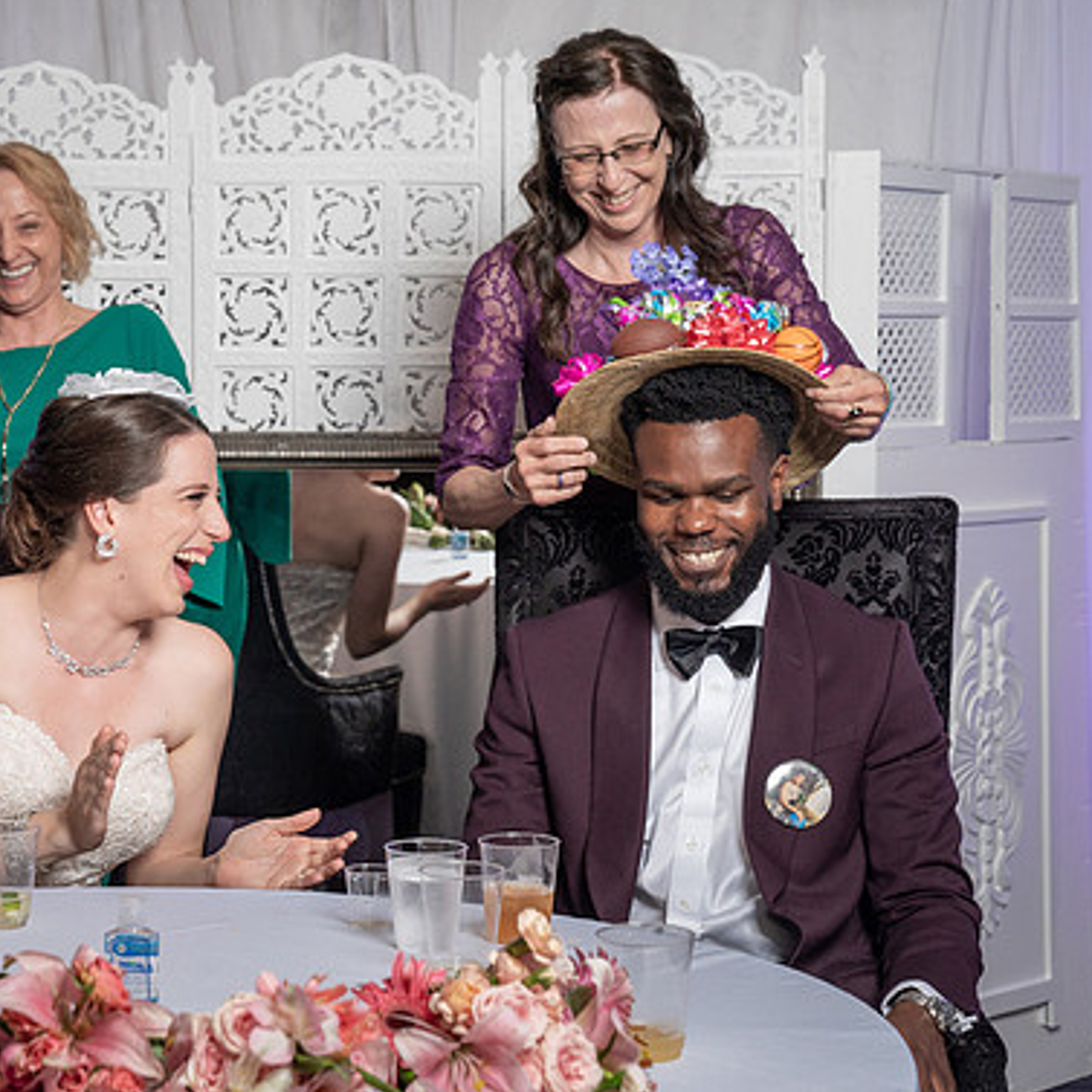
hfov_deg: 22.3
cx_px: 330
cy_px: 472
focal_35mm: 77
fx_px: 2748
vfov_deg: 22.5
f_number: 5.6
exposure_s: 1/200
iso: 1000
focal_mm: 51
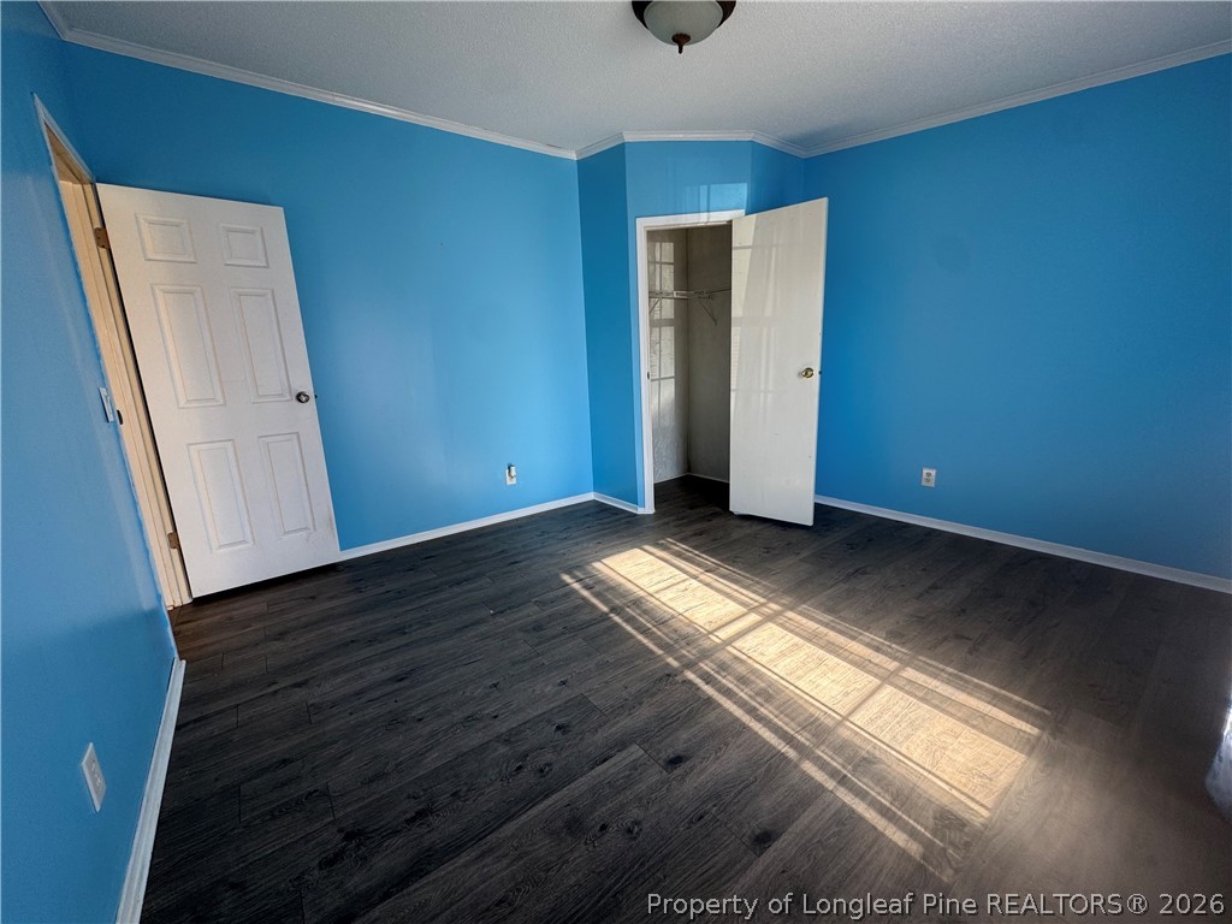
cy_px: 462
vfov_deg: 85.7
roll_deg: +2.4
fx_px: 498
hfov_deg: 102.1
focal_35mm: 14
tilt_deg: -12.0
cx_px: 616
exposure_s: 1/99
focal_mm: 2.22
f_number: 2.2
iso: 64
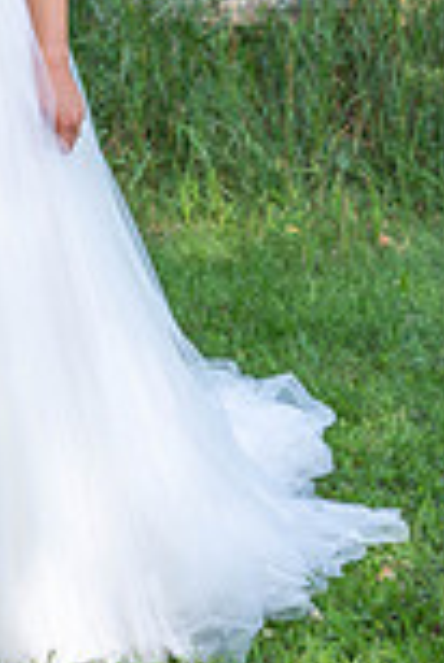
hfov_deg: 6.7
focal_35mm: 204
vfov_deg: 10.0
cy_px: 0
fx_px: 3765
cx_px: -88
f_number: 5.6
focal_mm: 70
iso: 125
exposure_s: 1/250
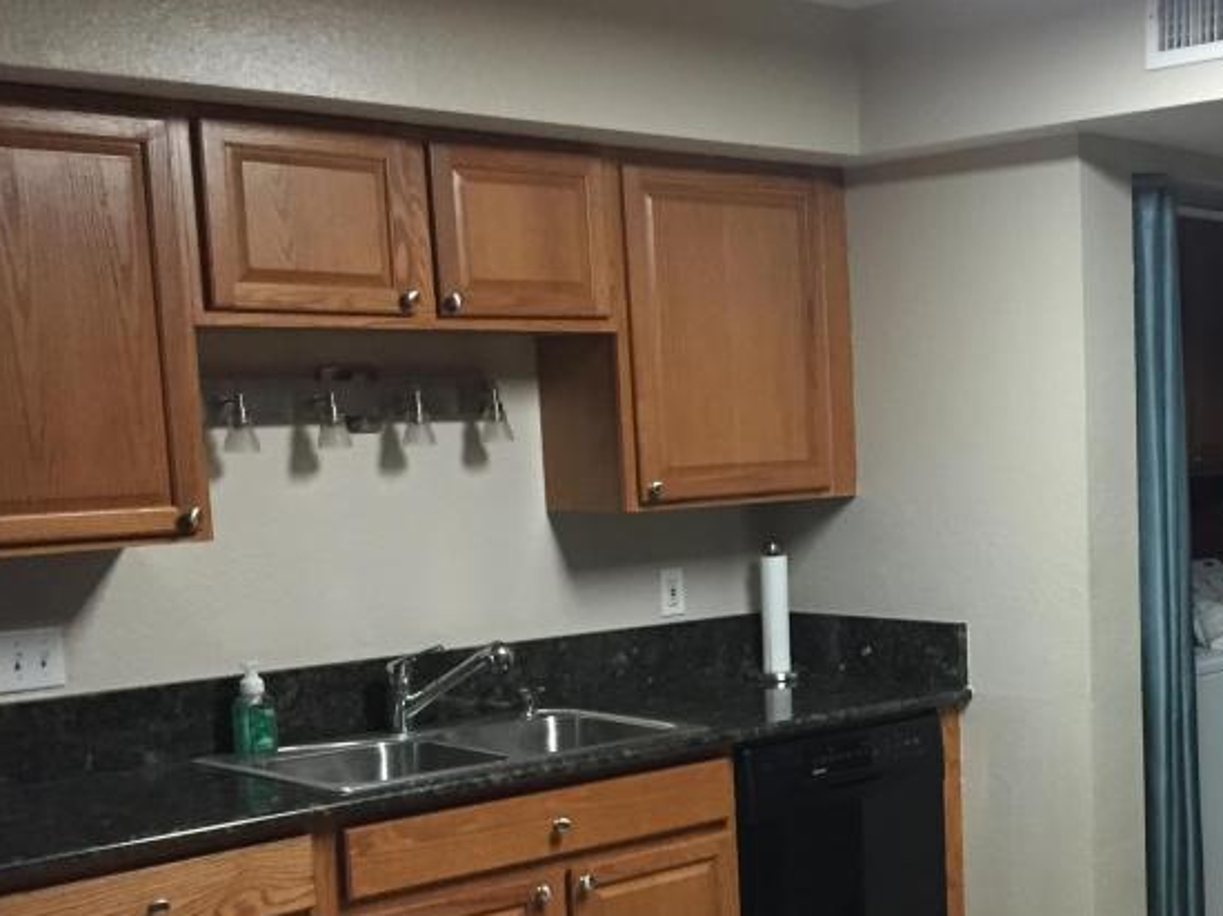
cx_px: 1007
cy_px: 656
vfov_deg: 26.8
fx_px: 1907
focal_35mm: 54
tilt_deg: -6.2
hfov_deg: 34.3
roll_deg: +0.9
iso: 250
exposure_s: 1/20
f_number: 2.2
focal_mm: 4.15
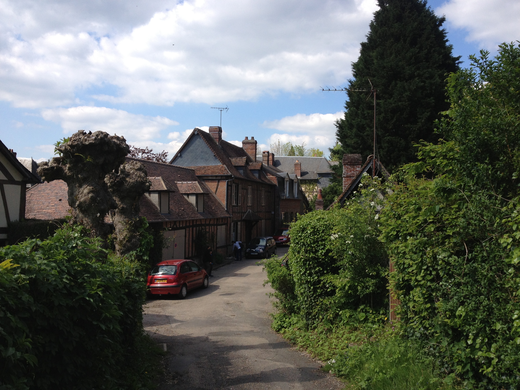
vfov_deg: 40.7
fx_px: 526
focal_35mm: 35
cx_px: 260
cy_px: 195
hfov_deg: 52.6
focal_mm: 4.28
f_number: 2.4
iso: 50
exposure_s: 1/1346
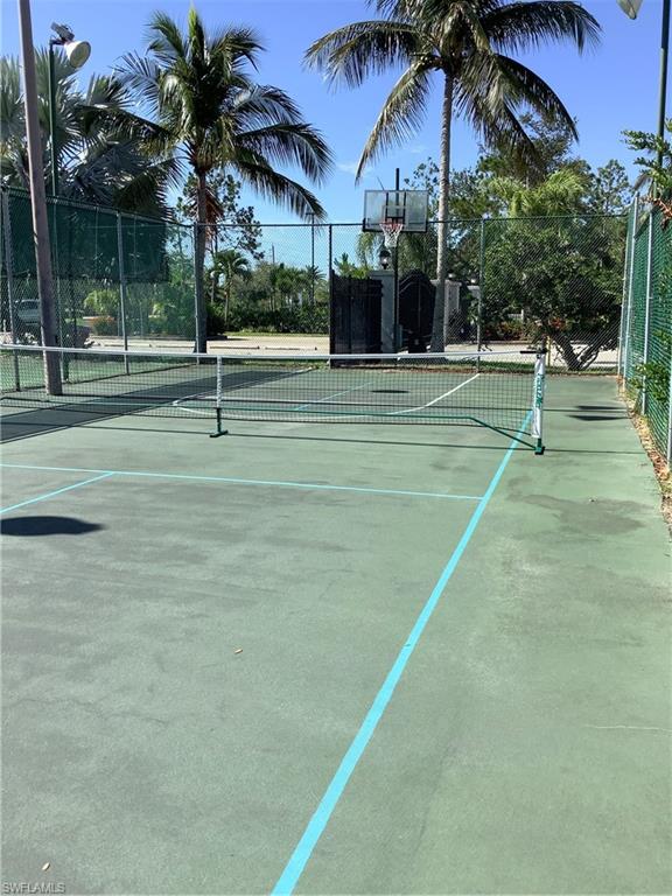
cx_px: 336
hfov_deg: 45.4
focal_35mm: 31
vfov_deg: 58.4
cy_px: 448
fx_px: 802
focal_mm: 3.3
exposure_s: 1/936
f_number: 2.4
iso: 25
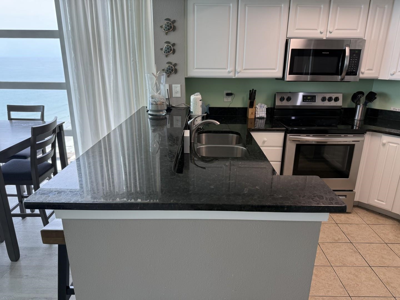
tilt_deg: -18.8
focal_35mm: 24
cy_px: 150
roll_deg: -1.0
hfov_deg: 71.6
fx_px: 277
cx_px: 200
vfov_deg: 56.8
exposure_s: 1/301
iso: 125
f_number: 1.78
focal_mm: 6.76
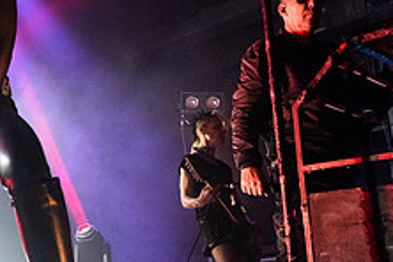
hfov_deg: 27.2
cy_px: 63
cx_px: -41
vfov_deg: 19.9
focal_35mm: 68
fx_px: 742
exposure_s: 1/400
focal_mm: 24
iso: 3200
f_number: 4
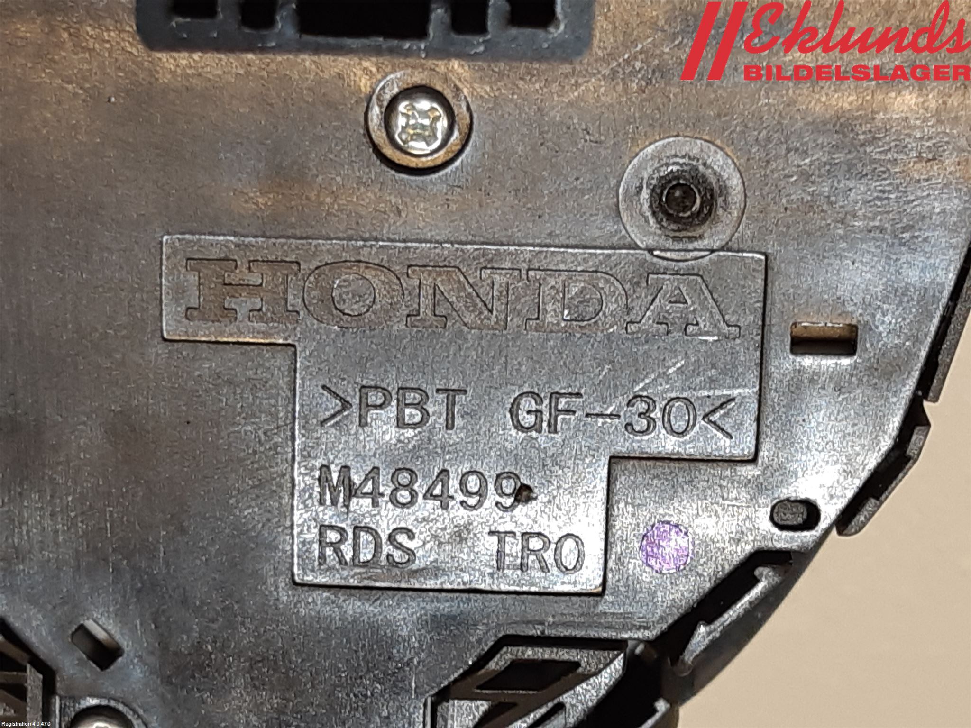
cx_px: 486
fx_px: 729
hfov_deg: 67.3
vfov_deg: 53.1
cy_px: 364
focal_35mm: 26
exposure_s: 1/50
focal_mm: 3.93
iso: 40
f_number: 1.7
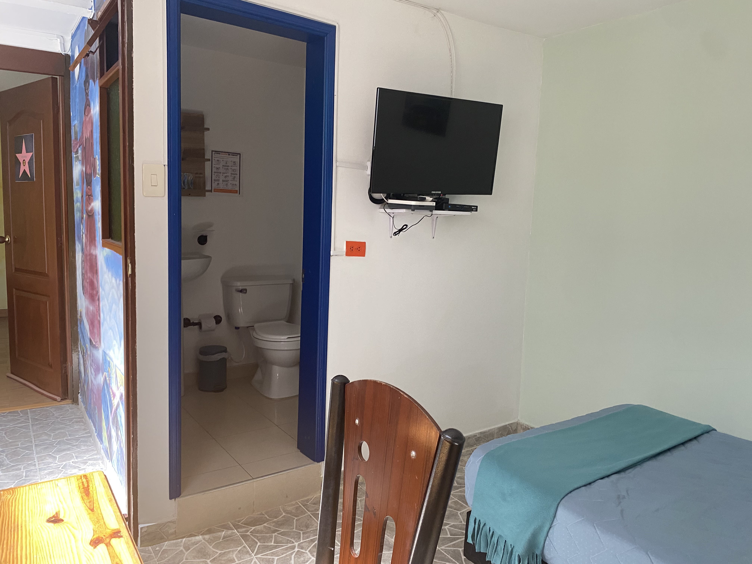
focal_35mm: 26
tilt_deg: -6.8
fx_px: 565
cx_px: 376
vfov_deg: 53.1
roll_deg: -1.5
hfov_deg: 67.3
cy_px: 282
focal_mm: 4.25
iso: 125
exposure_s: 1/99
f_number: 1.8
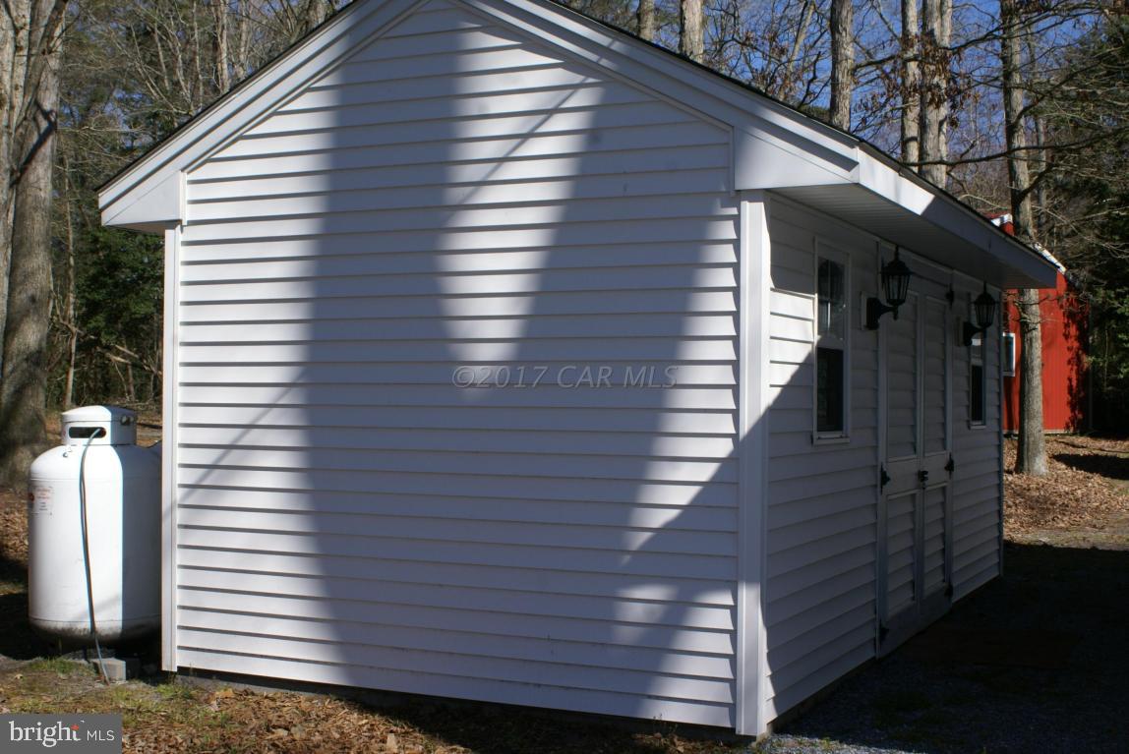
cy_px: 377
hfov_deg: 43.6
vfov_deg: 29.9
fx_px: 1412
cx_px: 564
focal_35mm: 45
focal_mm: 30
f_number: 14
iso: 100
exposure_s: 1/125
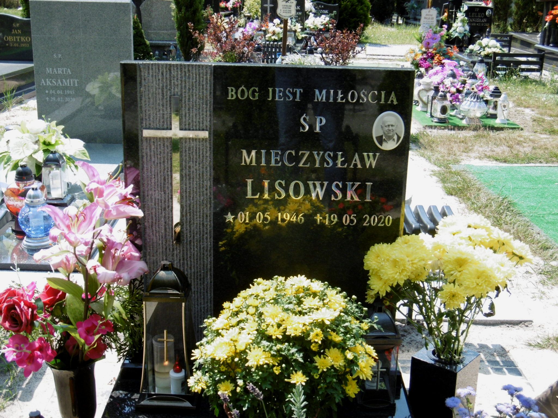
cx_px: 279
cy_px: 209
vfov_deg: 28.6
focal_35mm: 51
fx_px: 822
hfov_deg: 37.5
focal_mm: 9.2
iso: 100
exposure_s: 1/320
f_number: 4
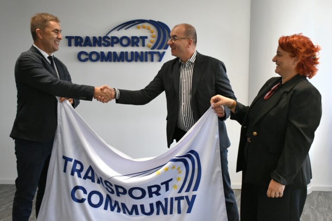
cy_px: 110
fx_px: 360
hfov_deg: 49.6
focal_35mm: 39
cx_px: 166
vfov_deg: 34.2
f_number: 4.5
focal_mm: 26
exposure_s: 1/323
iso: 2500
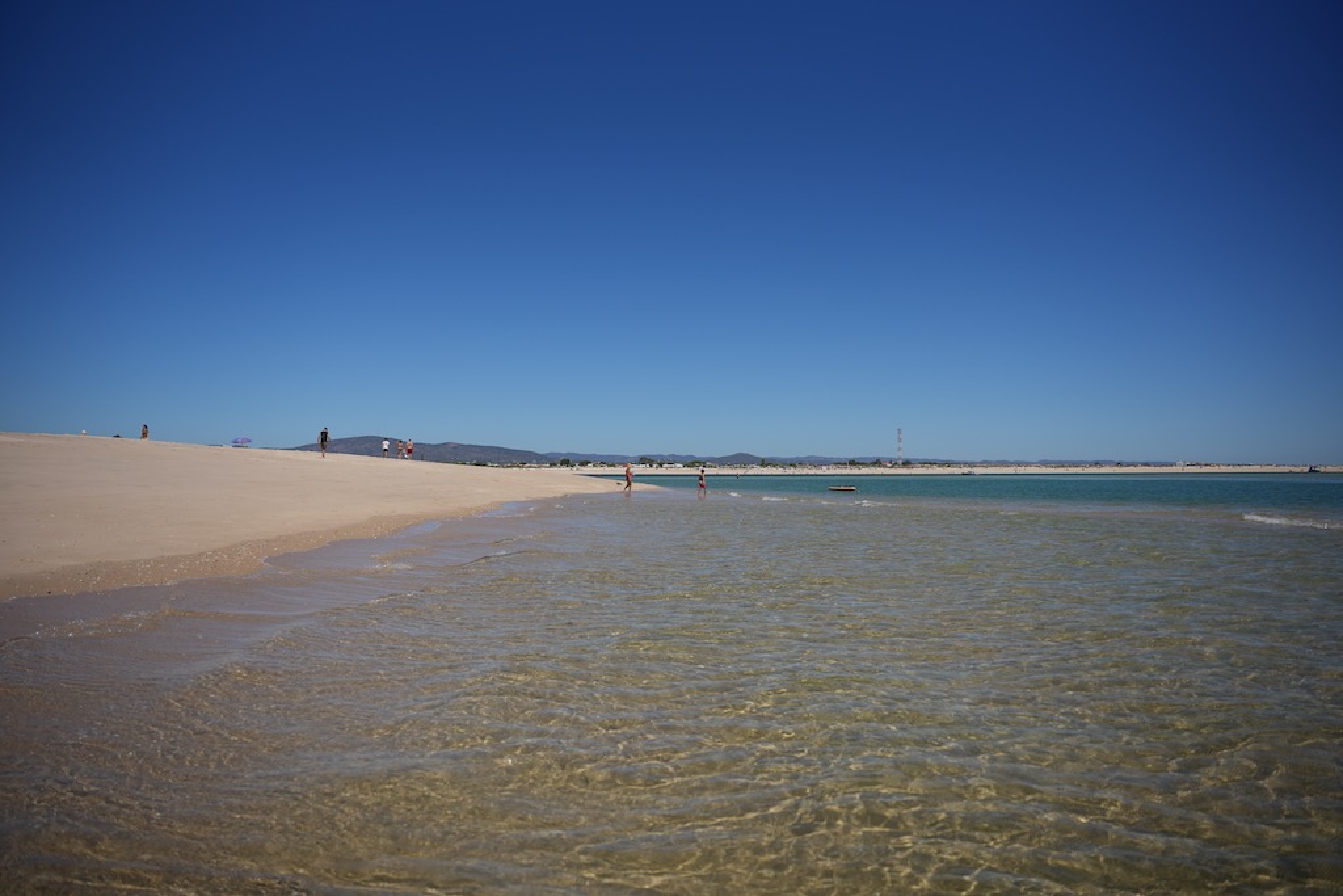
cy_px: 448
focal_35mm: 24
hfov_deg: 73.7
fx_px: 895
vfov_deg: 53.1
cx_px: 672
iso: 100
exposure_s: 1/5000
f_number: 2.8
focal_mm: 24
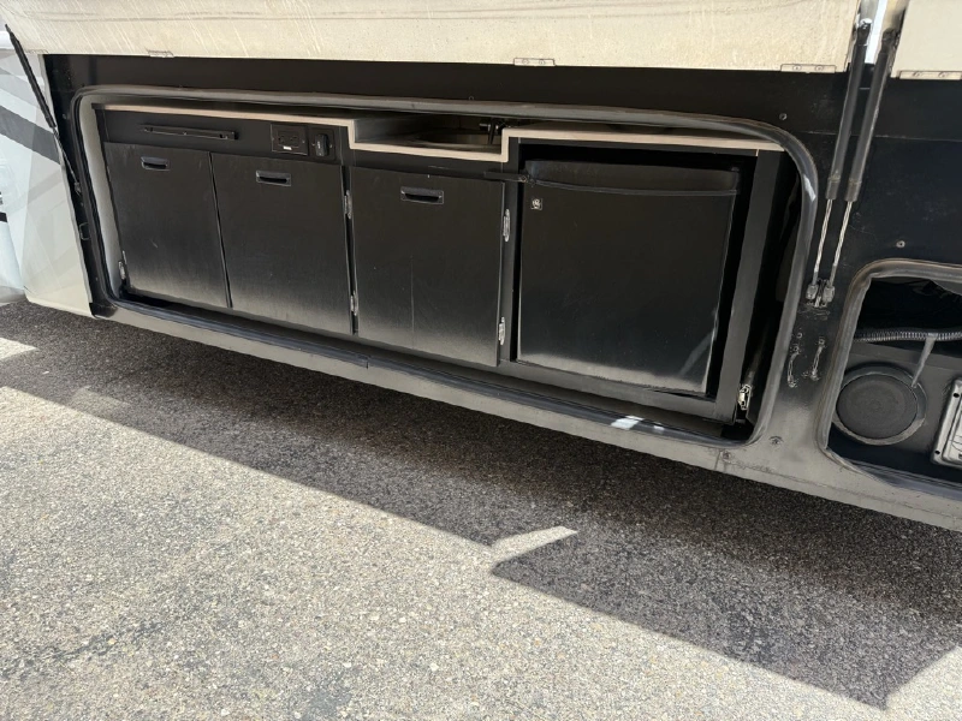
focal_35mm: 24
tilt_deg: -23.5
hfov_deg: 71.6
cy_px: 360
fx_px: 667
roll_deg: +0.0
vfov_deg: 56.8
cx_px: 481
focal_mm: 6.76
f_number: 1.78
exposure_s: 1/1139
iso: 100
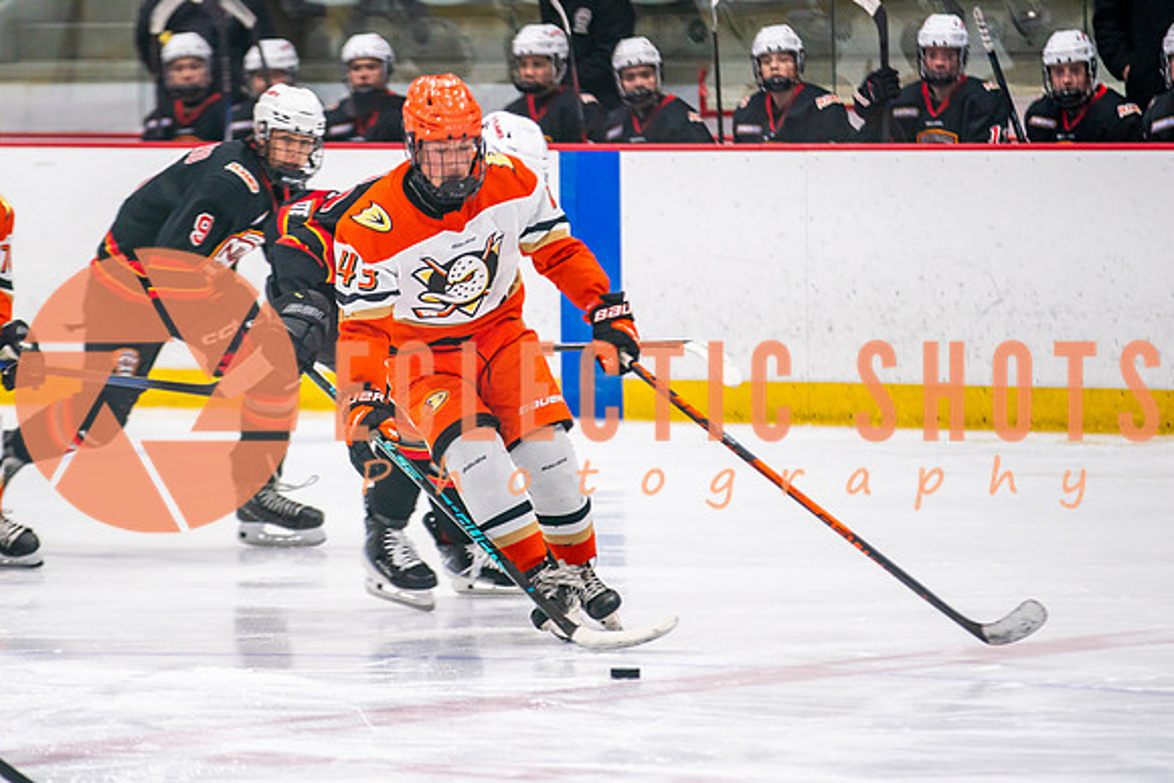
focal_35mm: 307
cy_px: 382
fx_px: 10030
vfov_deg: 4.5
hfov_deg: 6.7
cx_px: 488
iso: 800
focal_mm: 200
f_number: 2.8
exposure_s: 1/640
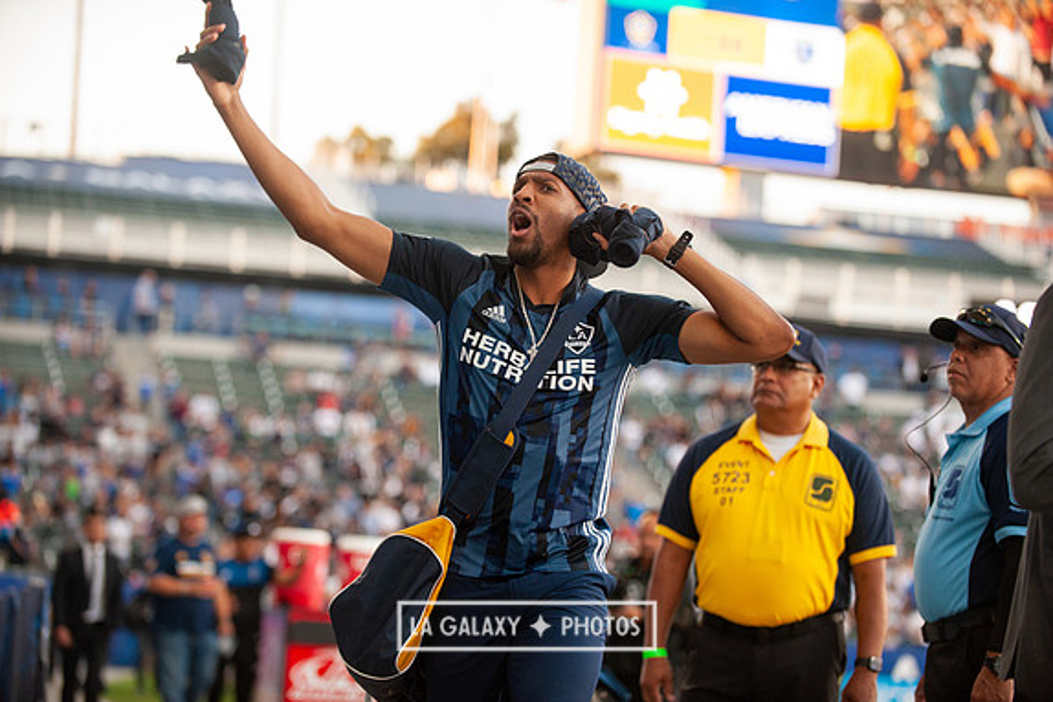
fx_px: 3013
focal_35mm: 103
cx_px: 526
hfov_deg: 19.8
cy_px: 350
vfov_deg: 13.3
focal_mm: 102
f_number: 2.8
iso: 1250
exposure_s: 1/640
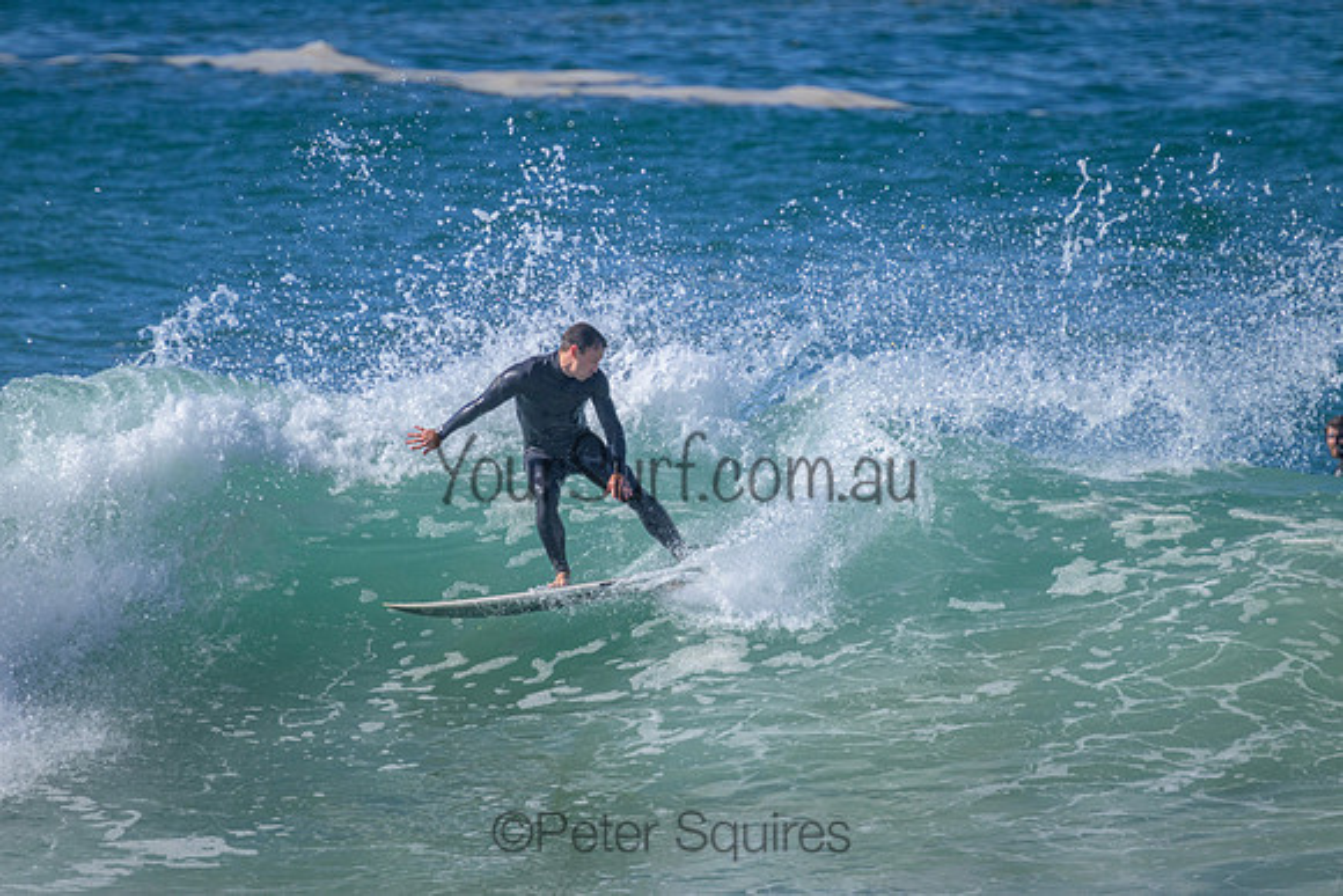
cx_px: 672
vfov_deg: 1.7
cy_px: 448
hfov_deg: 2.6
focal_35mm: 800
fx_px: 29850
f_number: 11
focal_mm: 800
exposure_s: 1/2000
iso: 1100
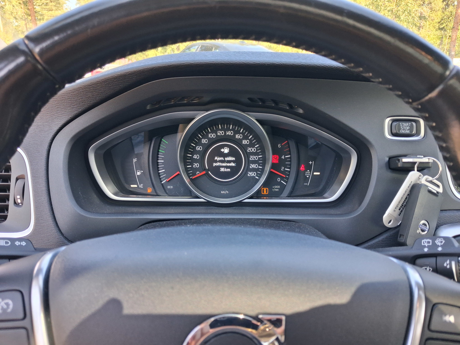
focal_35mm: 27
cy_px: 172
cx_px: 230
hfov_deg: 65.3
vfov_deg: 51.4
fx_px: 359
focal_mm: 4
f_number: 1.8
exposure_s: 1/100
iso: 100
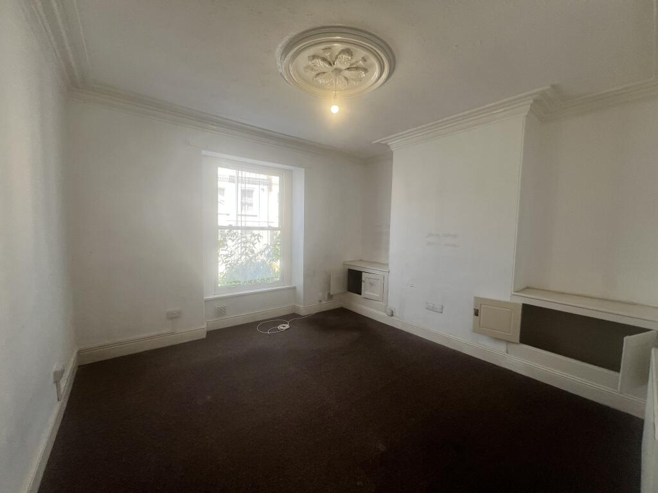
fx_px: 247
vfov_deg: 89.9
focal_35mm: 13
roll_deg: -0.4
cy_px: 246
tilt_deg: -3.6
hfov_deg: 106.2
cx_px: 329
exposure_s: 1/99
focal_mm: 1.57
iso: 40
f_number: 1.8
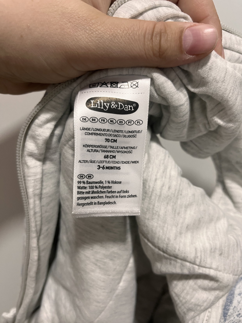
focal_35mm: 26
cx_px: 121
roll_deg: -0.2
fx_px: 242
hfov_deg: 53.1
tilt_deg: -29.9
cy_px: 162
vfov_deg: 67.3
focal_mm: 5.1
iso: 100
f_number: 1.6
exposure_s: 1/60
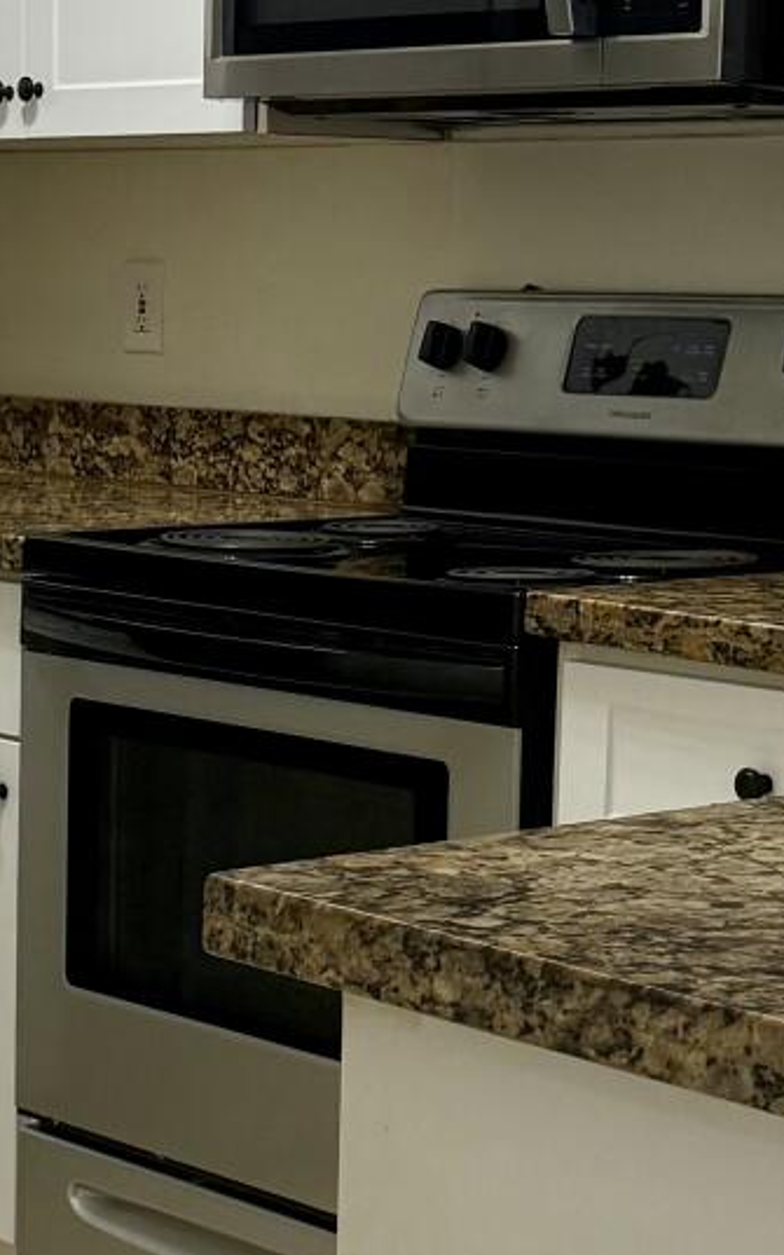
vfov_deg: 21.9
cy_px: 597
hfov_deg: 13.7
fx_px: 3248
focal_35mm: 95
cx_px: 215
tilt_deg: -5.7
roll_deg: -2.3
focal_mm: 6.76
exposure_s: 1/120
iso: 200
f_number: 1.78
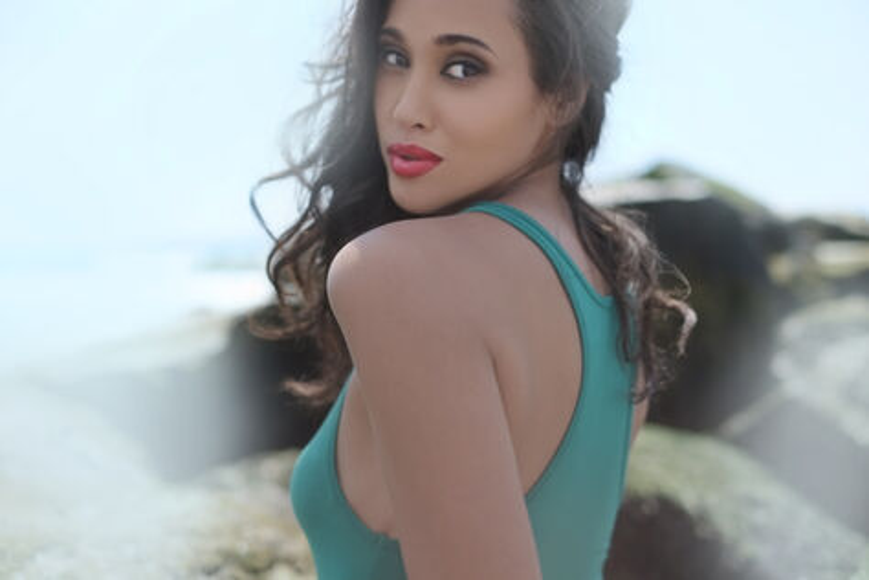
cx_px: 434
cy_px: 290
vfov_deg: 25.5
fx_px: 1279
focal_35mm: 53
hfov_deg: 37.5
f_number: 2
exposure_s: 1/4000
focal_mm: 35
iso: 200
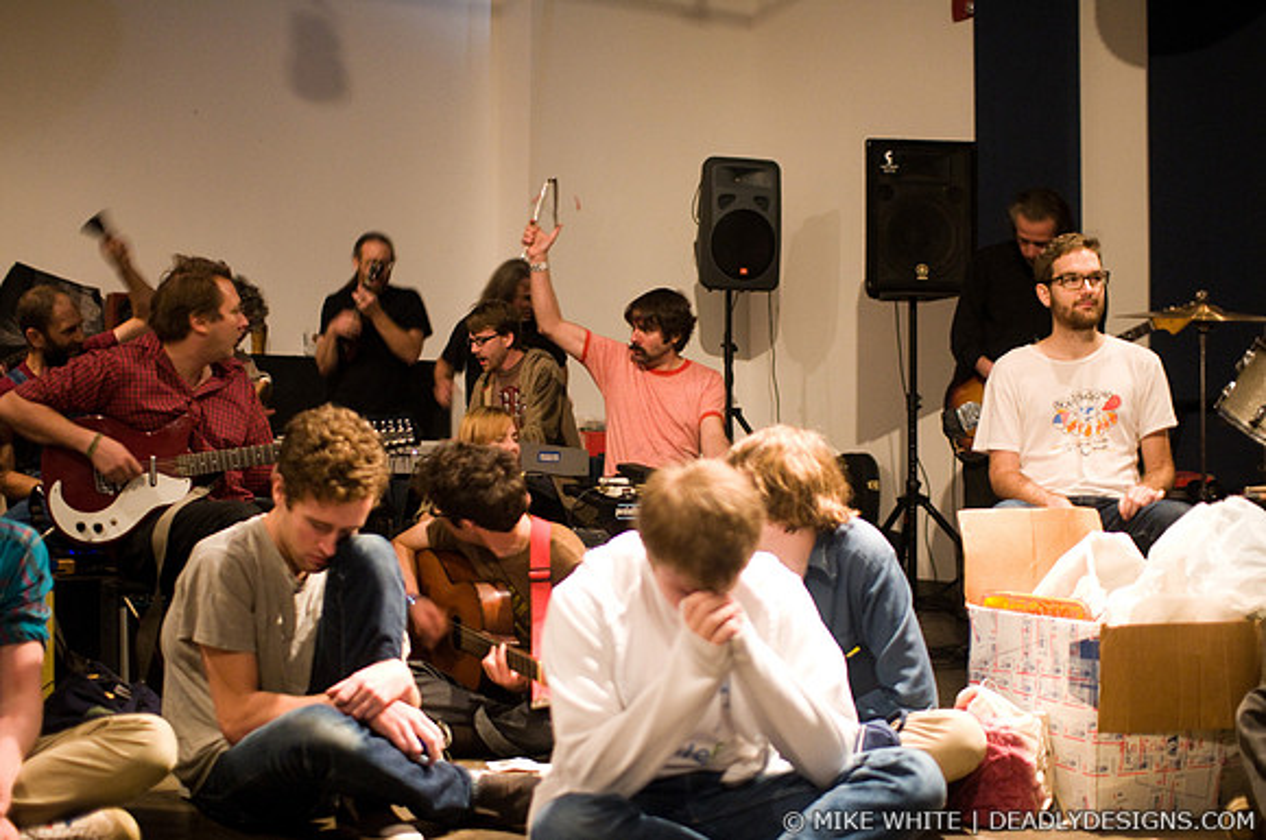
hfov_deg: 43.7
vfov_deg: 29.8
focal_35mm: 45
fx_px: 1580
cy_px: 420
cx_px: 633
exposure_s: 1/30
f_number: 1.4
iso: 1600
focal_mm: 30
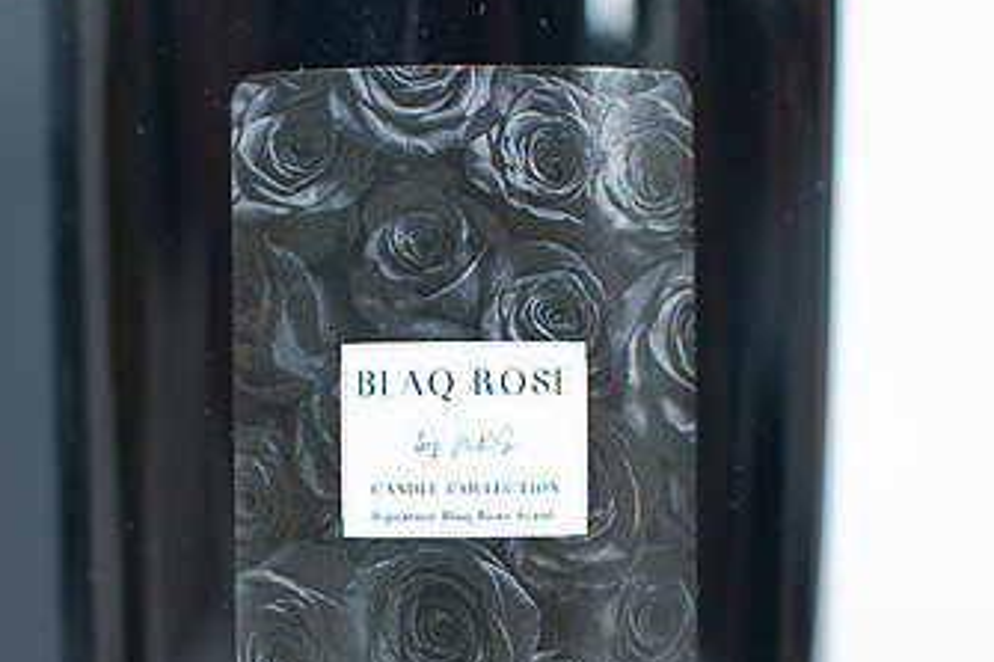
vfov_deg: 14.2
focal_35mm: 96
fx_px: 2649
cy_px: 411
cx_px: 267
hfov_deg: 21.1
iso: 400
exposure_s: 1/100
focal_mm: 35
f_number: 2.2
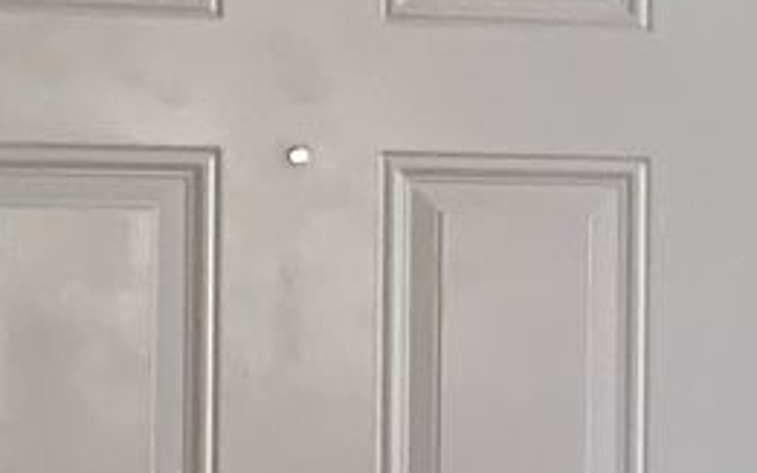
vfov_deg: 6.2
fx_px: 4393
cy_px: 296
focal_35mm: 213
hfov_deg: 8.4
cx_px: 2201
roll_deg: -0.1
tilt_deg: +1.4
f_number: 1.8
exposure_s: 1/60
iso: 125
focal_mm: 4.25
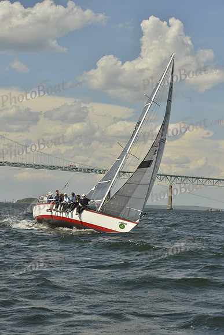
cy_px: 168
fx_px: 746
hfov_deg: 17.1
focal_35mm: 80
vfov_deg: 25.4
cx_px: 112
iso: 280
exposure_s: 1/1600
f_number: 9
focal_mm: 80
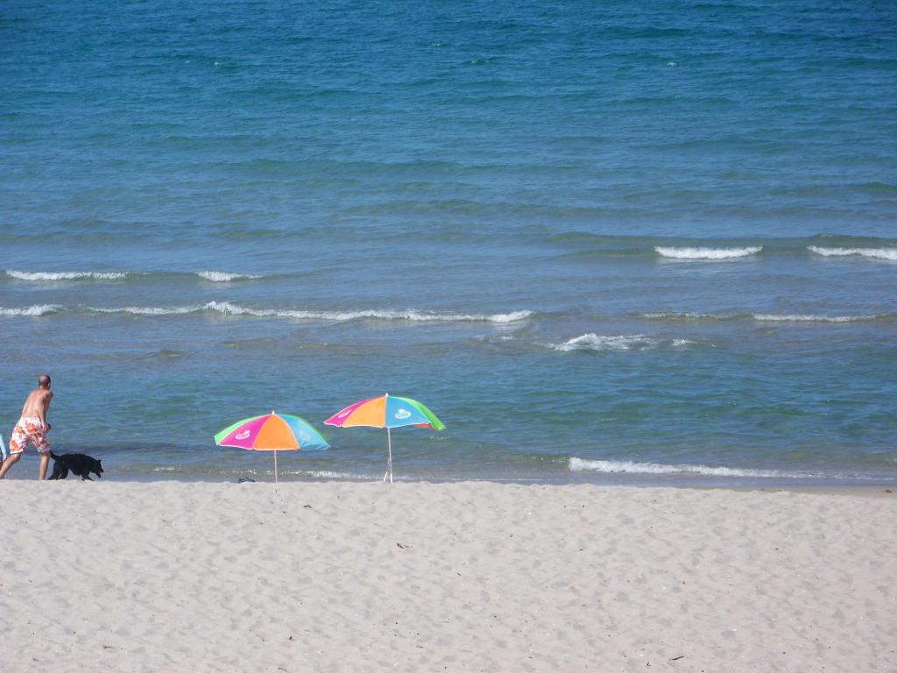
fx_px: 5416
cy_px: 336
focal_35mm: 209
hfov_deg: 9.5
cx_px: 448
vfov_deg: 7.1
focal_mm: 33.3
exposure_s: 1/1000
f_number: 3.6
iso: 64
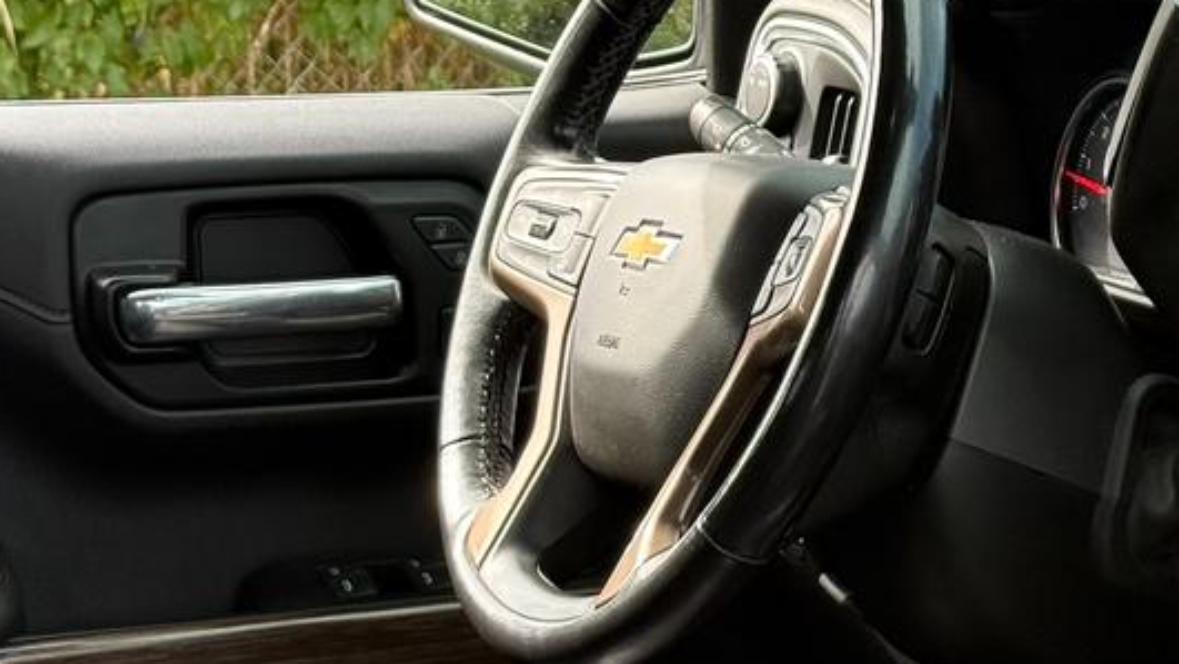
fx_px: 3940
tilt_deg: -10.5
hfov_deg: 16.8
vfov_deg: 9.6
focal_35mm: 126
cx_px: 1079
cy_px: 482
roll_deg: +1.0
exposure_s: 1/432
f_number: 1.78
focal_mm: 6.76
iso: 100
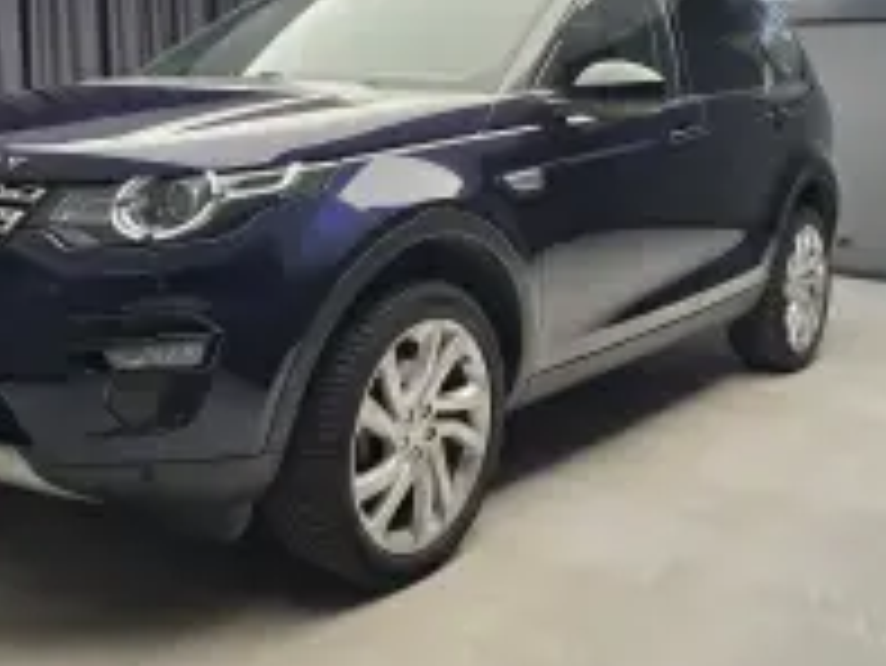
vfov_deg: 33.7
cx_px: 355
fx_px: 1076
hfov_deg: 44.5
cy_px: 171
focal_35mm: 42
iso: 50
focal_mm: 6.3
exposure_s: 1/54.1
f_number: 1.7
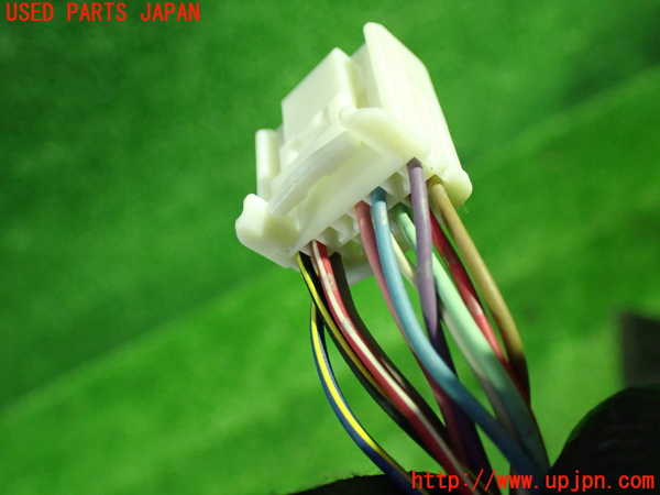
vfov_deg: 44.2
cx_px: 330
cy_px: 248
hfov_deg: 56.8
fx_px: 610
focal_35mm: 32
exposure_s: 1/30
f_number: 2.4
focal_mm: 5.79
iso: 800
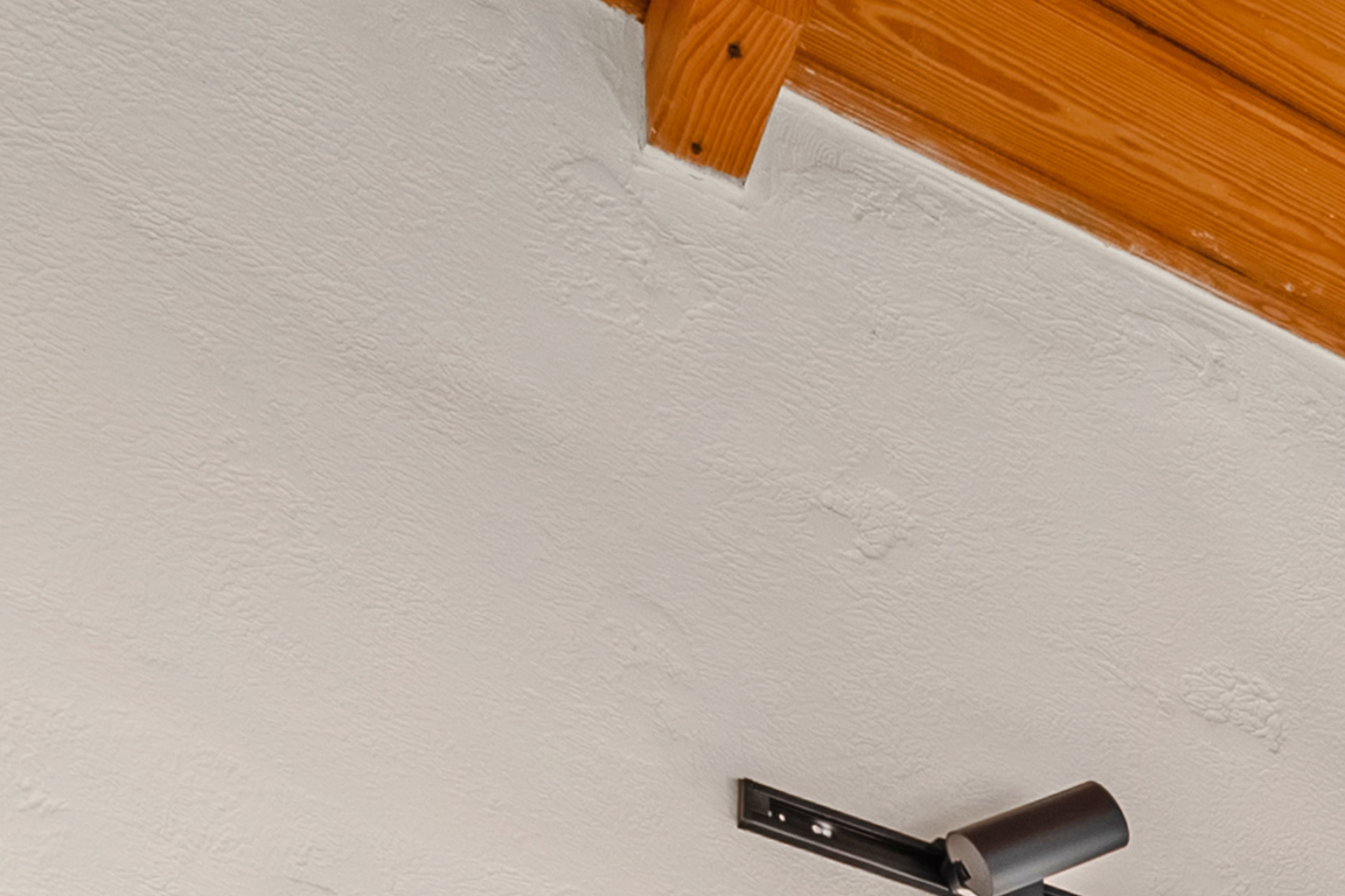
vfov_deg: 11.2
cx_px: 2872
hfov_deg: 16.4
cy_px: 2582
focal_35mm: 85
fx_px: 3175
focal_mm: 14
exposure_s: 1/160
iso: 160
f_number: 9
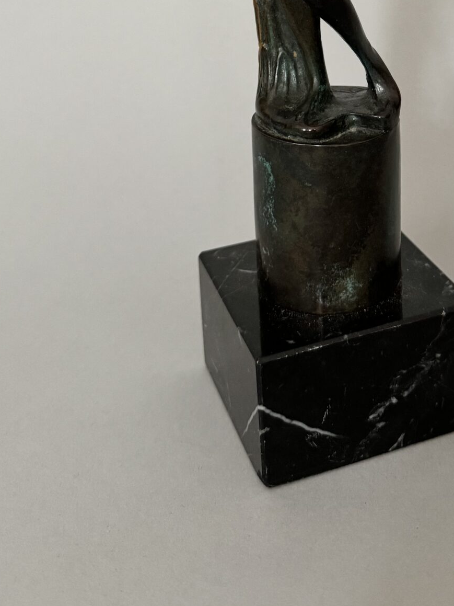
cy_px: -23
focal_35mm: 53
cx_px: 360
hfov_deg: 27.0
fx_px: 927
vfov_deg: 32.7
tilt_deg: -11.9
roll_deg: +0.6
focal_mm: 6.86
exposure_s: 1/60
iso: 320
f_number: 1.78
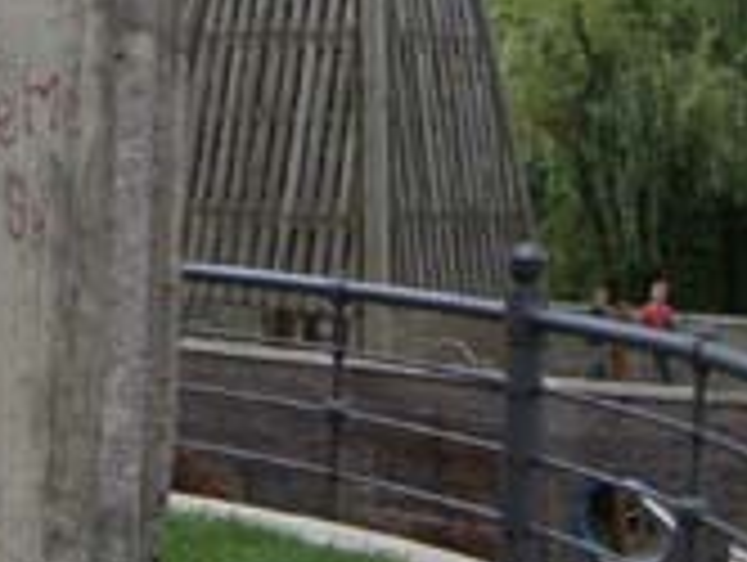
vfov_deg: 14.2
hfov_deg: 18.2
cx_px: -130
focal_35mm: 103
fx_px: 2226
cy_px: -13
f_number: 2.7
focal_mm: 6.2
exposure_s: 1/640
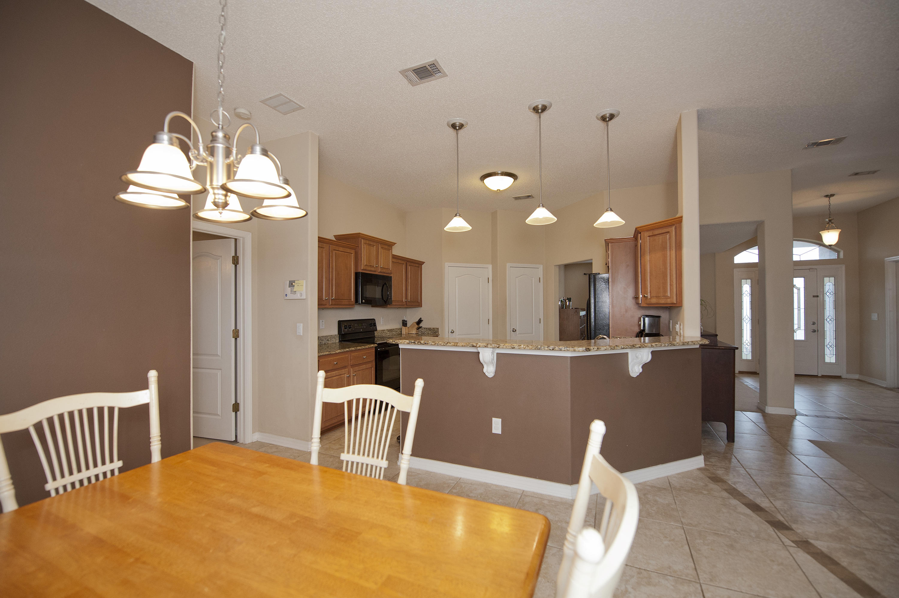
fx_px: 349
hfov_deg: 104.3
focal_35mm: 14
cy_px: 299
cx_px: 450
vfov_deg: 81.1
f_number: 3.5
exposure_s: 1/125
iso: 800
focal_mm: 14
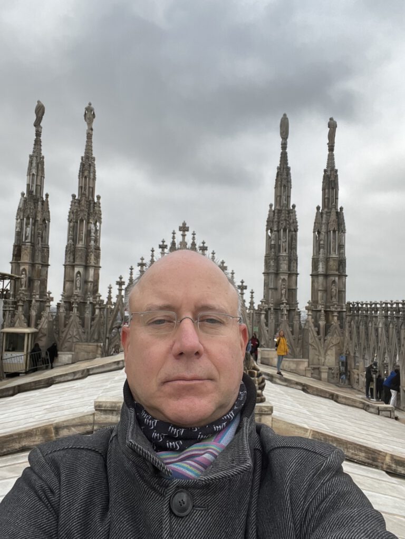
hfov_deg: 46.8
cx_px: 202
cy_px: 270
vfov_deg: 60.0
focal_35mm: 30
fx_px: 468
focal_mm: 2.71
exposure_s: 1/121
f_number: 2.2
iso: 32
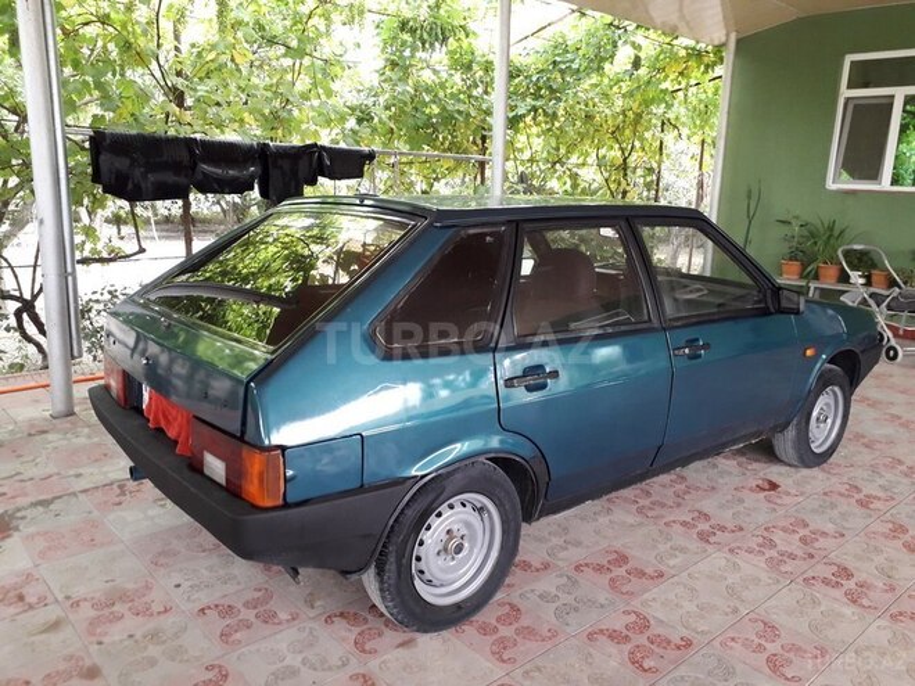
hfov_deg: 65.3
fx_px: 714
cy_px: 343
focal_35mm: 27
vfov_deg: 51.4
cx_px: 458
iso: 125
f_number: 1.9
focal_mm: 3.6
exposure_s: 1/50
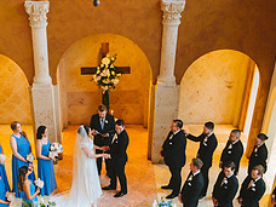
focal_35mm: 59
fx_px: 470
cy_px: 202
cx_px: 94
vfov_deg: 23.8
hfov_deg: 32.5
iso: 4000
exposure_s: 1/125
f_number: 2.8
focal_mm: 24
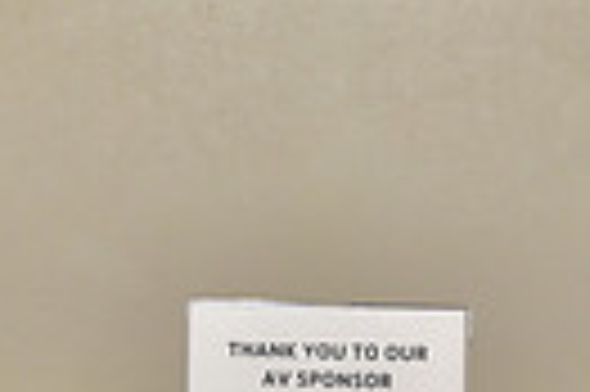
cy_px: 723
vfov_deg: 5.5
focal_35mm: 244
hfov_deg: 8.4
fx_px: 3994
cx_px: 288
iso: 200
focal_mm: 55
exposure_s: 1/60
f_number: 5
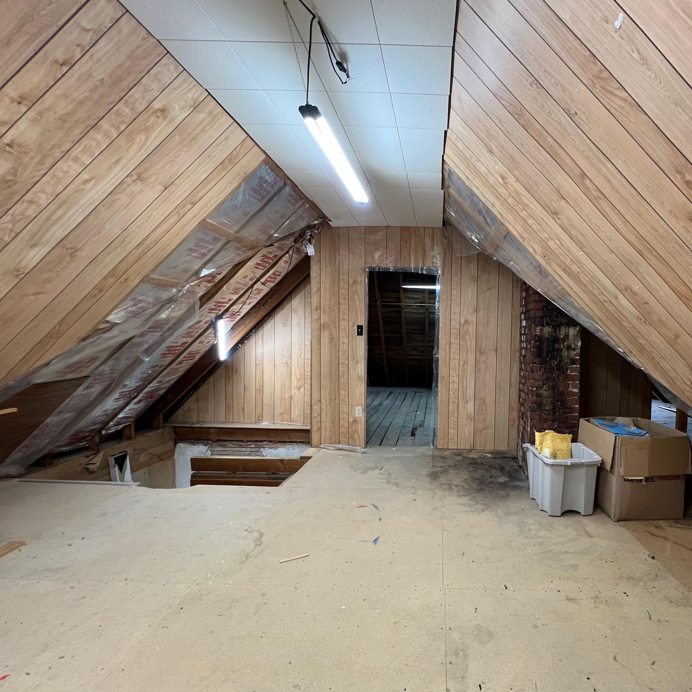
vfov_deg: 87.4
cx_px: 439
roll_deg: -0.5
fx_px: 362
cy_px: 356
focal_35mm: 16
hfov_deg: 85.5
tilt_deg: -3.1
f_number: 1.8
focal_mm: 1.57
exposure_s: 1/60
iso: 250
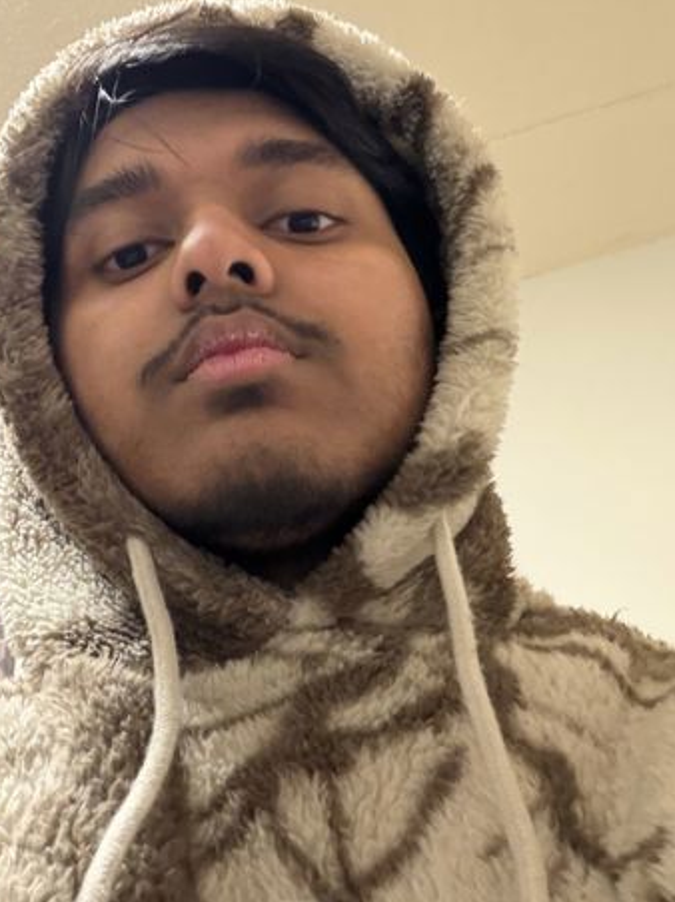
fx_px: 1016
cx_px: 256
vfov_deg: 47.5
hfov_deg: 36.6
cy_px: 342
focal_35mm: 39
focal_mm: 2.71
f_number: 1.9
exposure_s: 1/24
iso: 640
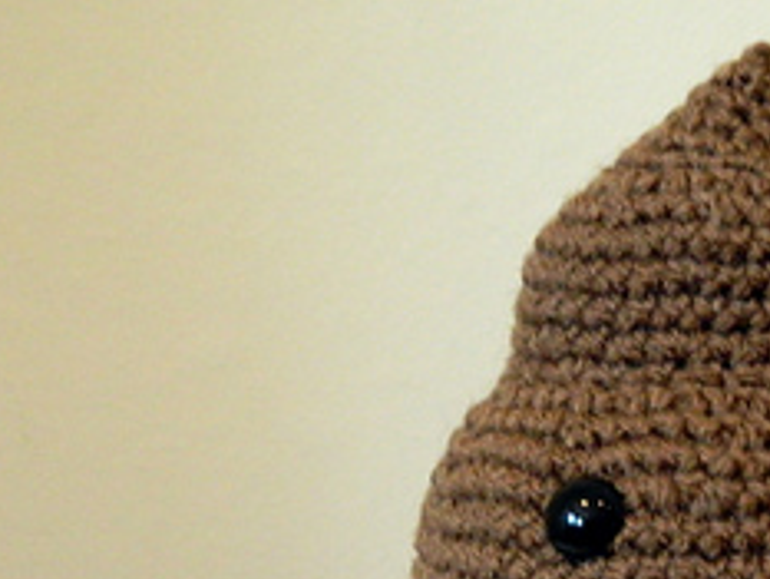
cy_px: 591
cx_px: 674
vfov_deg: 16.4
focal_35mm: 88
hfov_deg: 21.8
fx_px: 1958
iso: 400
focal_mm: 7.3
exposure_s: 1/25
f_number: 3.5
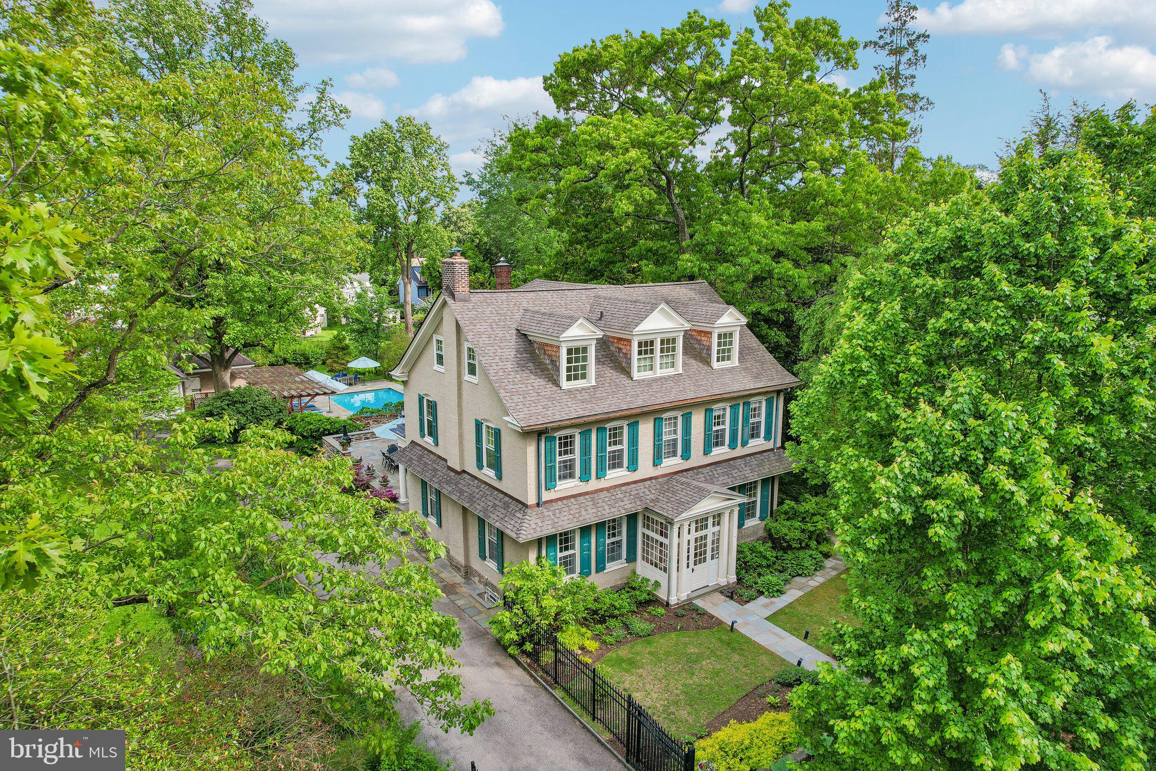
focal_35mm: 22
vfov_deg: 57.2
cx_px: 578
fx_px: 706
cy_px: 386
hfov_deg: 78.6
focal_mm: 8.4
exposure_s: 1/800
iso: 100
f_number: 2.8
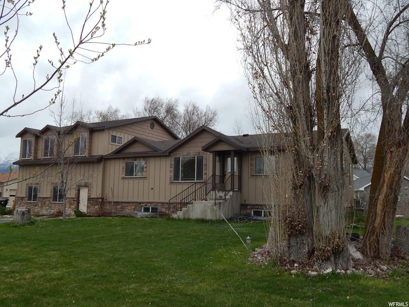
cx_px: 204
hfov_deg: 58.4
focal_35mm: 31
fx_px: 366
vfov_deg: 45.4
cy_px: 154
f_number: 3.2
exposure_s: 1/1250
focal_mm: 5.6
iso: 125
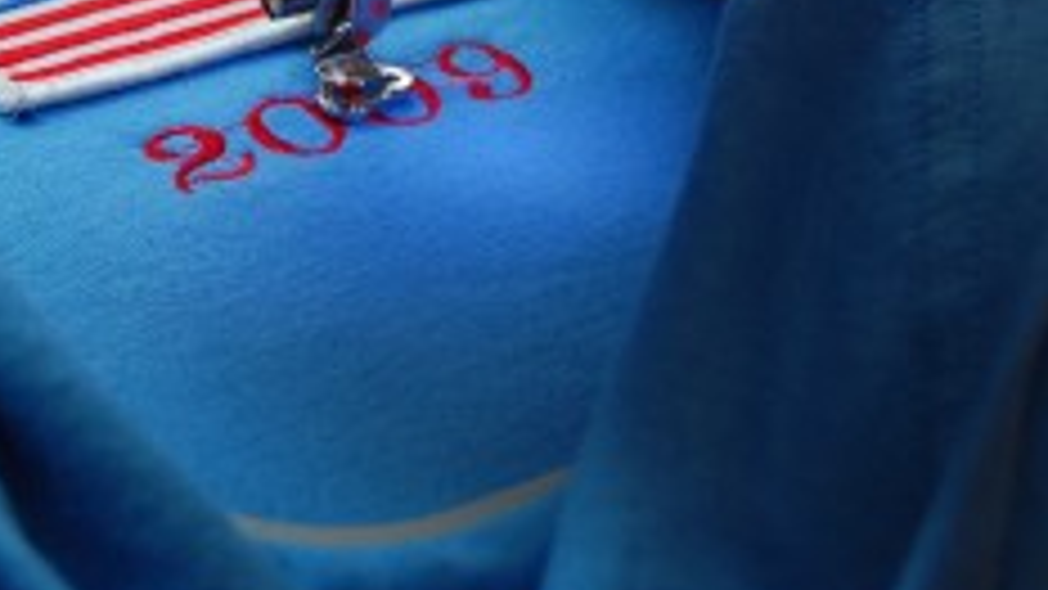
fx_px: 3483
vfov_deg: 9.6
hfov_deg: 17.0
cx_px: 243
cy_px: 41
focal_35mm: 125
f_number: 4.5
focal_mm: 31
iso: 200
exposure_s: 1/50
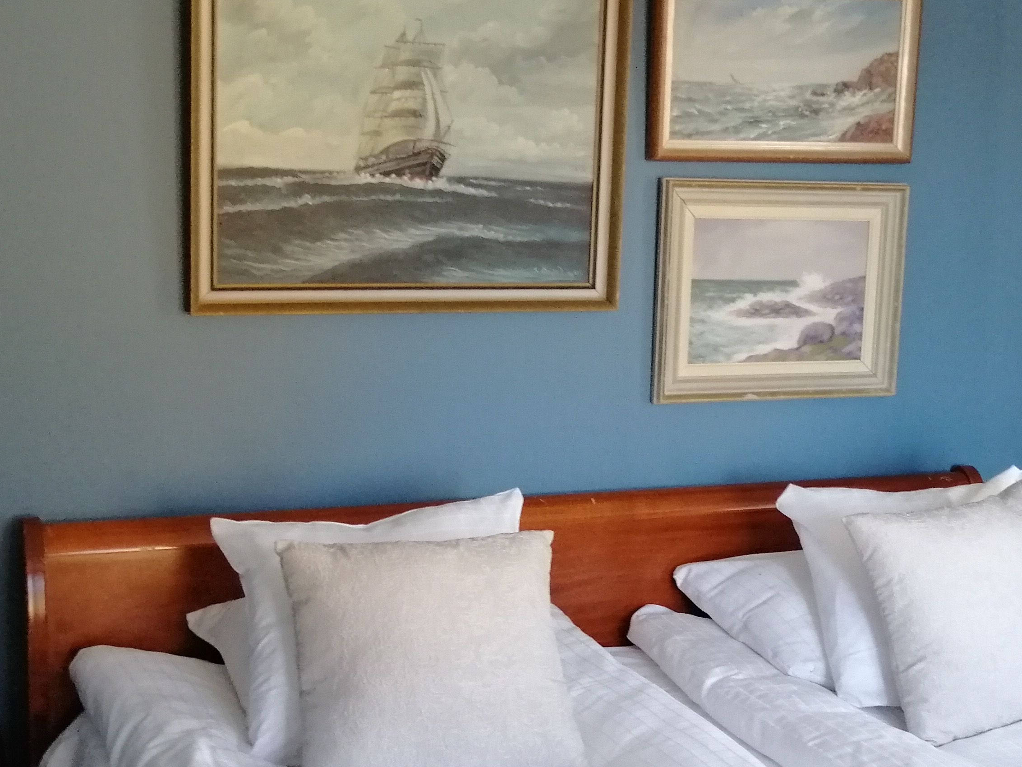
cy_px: 410
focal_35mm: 61
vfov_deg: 24.0
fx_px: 1801
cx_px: 758
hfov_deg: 31.2
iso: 200
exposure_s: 1/33.3
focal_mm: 3.95
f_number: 1.8
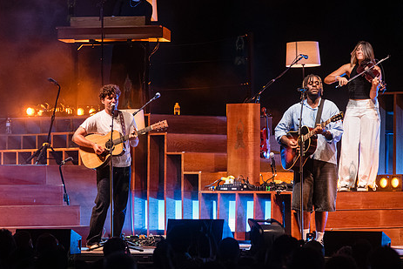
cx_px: 239
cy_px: 134
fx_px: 2643
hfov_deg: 8.7
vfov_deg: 5.8
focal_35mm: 236
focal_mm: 185
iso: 6400
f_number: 3.5
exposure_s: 1/250
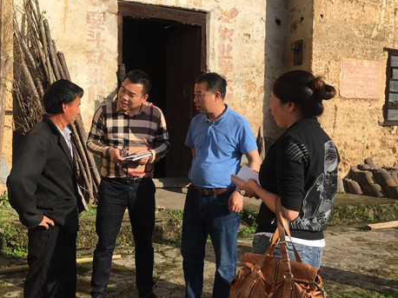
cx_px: 156
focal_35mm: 38
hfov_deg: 48.6
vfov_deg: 37.7
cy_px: 150
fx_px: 437
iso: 32
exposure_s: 1/1721
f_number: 2.2
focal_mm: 4.15
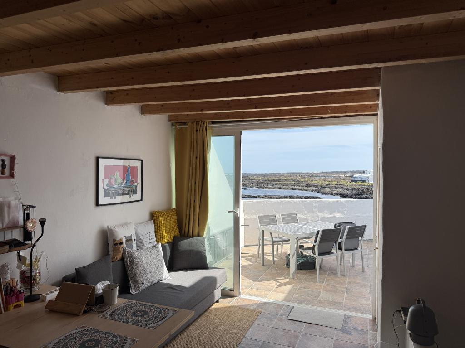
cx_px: 232
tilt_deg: +1.2
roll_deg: -0.6
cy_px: 174
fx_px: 322
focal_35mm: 24
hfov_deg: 71.6
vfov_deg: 56.8
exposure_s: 1/2907
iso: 80
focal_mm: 6.76
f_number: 1.78
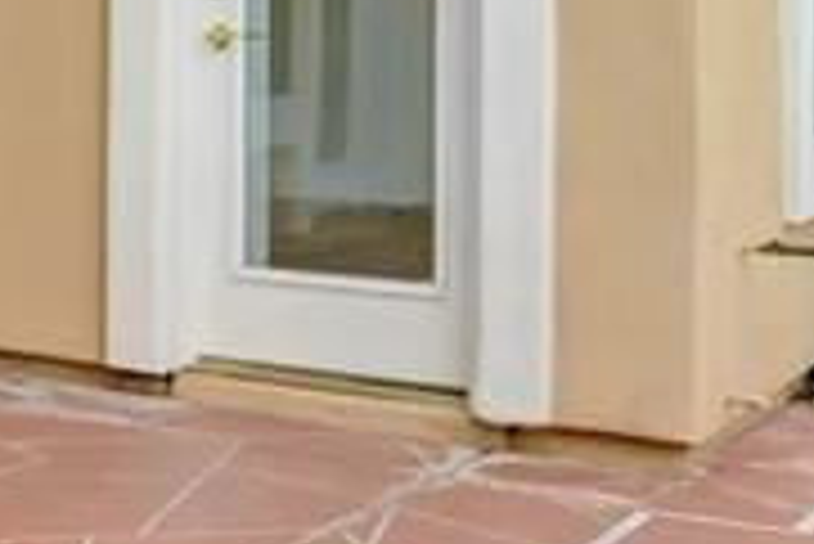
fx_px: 1788
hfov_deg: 23.2
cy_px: 92
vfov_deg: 17.1
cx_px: -193
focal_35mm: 79
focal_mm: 14
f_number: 9
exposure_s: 1/500
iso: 400
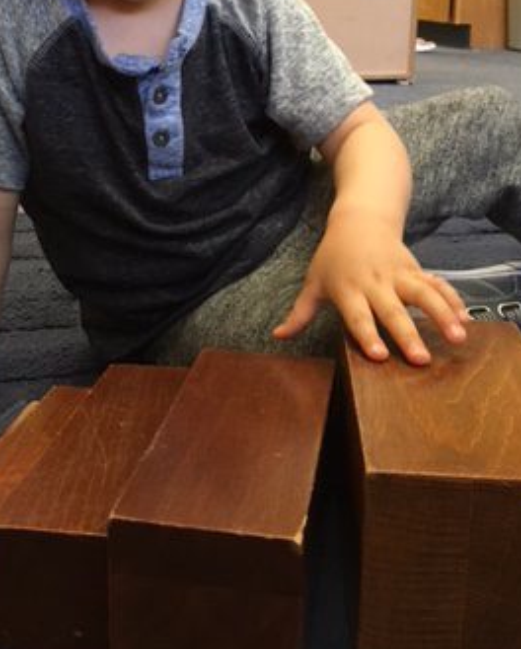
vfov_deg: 33.7
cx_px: 201
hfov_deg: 27.6
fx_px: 1058
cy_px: 195
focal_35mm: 55
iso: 160
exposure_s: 1/30
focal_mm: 4.15
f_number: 2.2
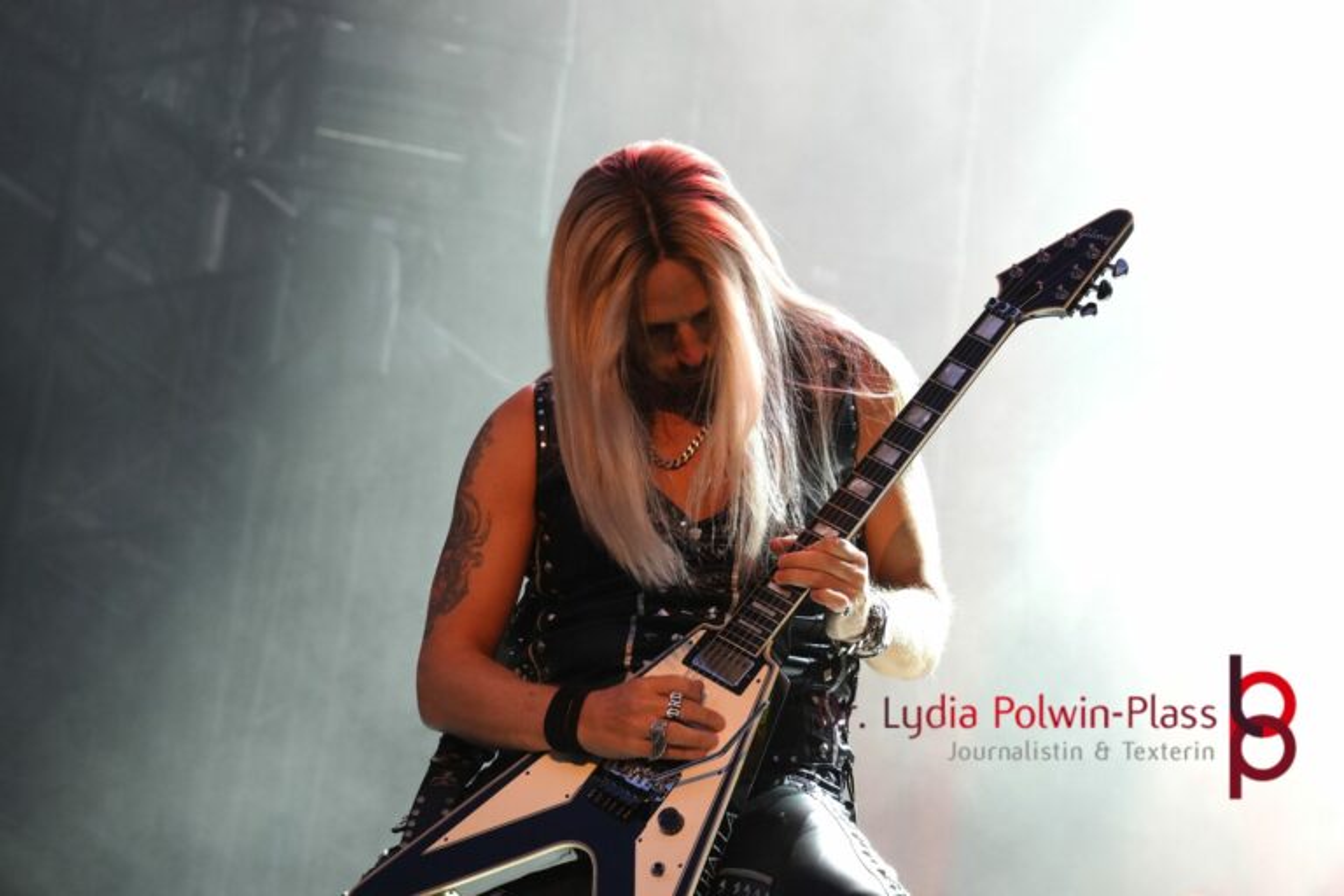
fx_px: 5488
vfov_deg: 9.3
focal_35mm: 147
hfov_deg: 14.0
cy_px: 448
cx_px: 672
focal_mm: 98
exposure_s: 1/160
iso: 1000
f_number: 5.6
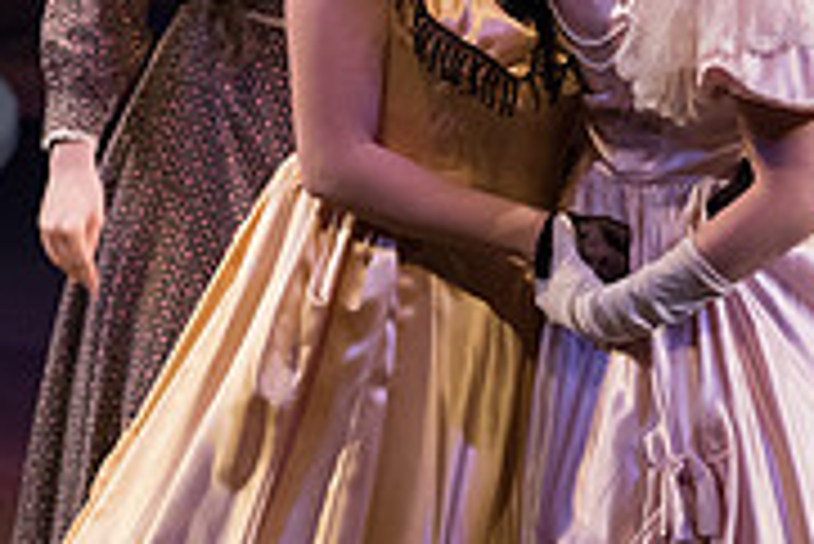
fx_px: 21791
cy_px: 29
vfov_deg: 1.4
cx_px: 531
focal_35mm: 963
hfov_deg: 2.1
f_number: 4.5
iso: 3200
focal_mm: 300
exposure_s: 1/400
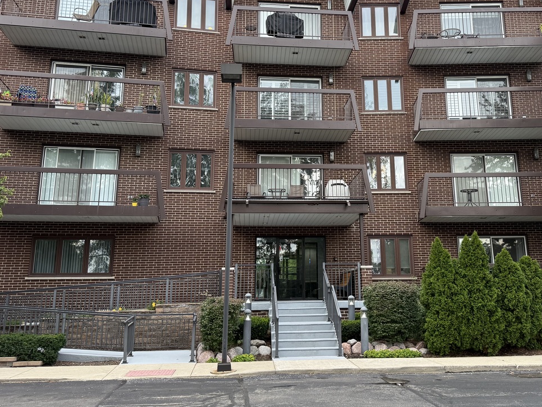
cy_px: 153
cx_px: 315
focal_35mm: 36
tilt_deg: +13.7
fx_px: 564
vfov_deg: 39.4
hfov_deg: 51.1
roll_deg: +0.8
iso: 125
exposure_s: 1/242
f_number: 1.78
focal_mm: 6.76
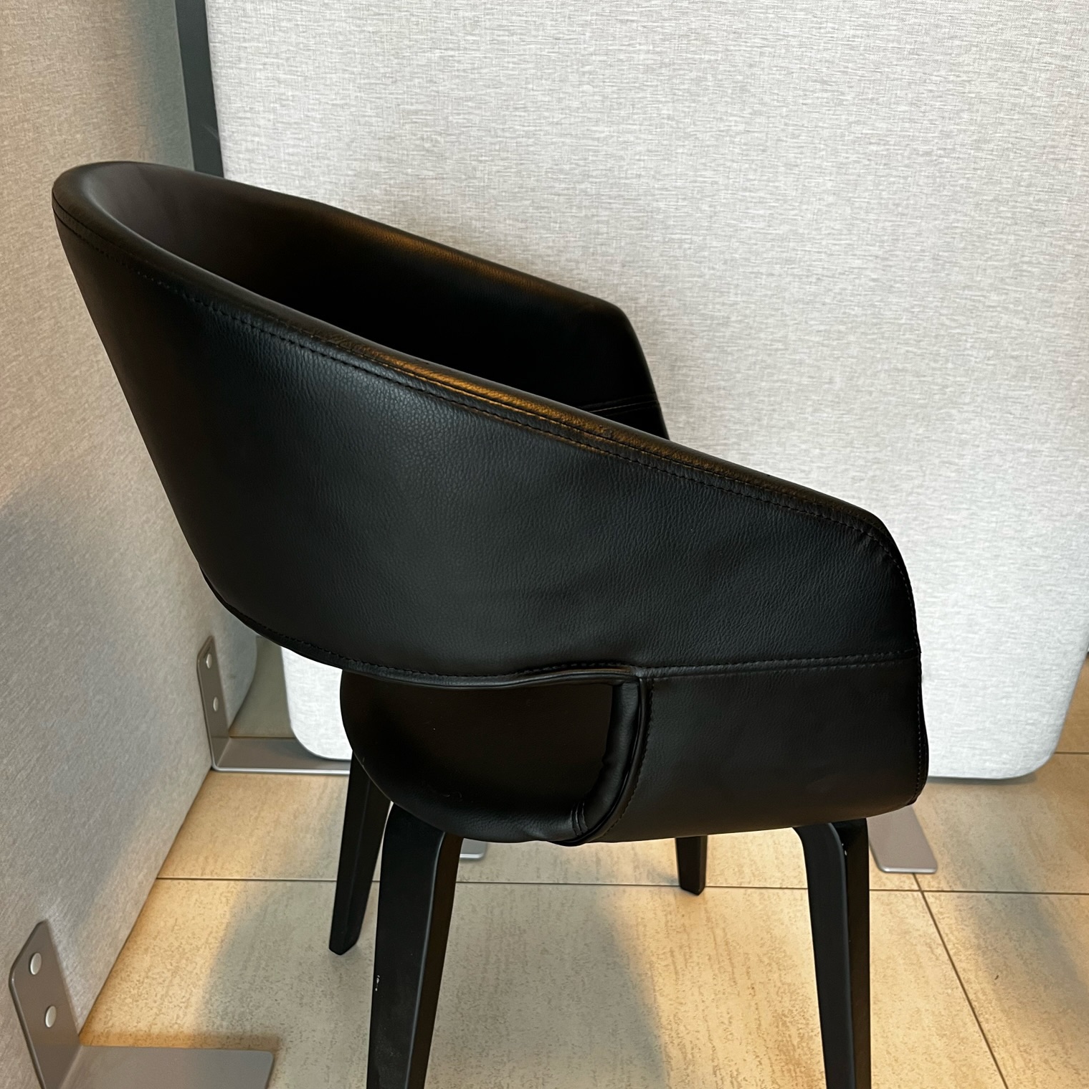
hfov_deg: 52.5
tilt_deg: -32.0
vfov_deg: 51.7
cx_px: 550
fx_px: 1103
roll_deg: -1.4
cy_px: 711
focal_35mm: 31
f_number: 1.6
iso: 125
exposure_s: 1/50
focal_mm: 5.1
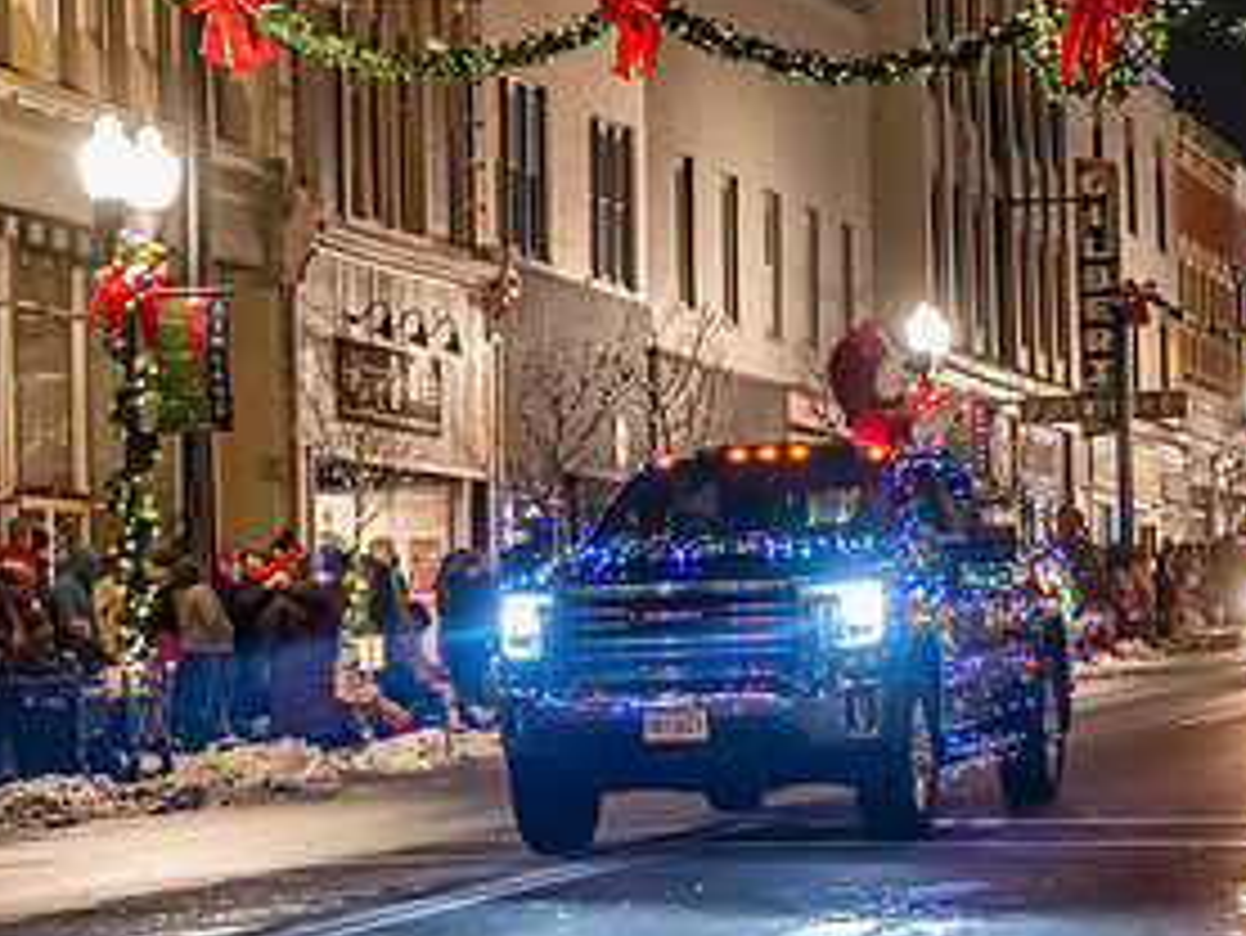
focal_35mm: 141
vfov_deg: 10.5
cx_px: 1179
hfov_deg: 13.8
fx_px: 5077
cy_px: 308
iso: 6400
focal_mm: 70
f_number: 3.2
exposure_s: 1/250
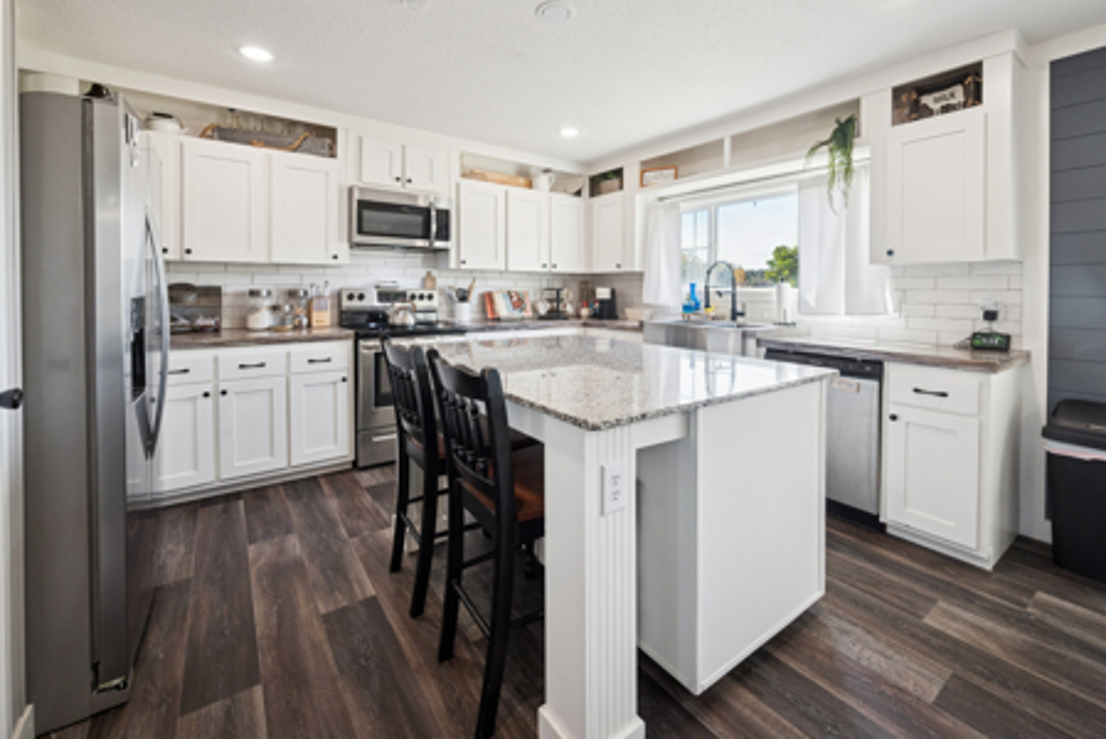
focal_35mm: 14
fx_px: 430
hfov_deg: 104.2
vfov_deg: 81.3
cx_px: 553
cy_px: 370
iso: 400
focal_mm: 14
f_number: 9
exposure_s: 1/40
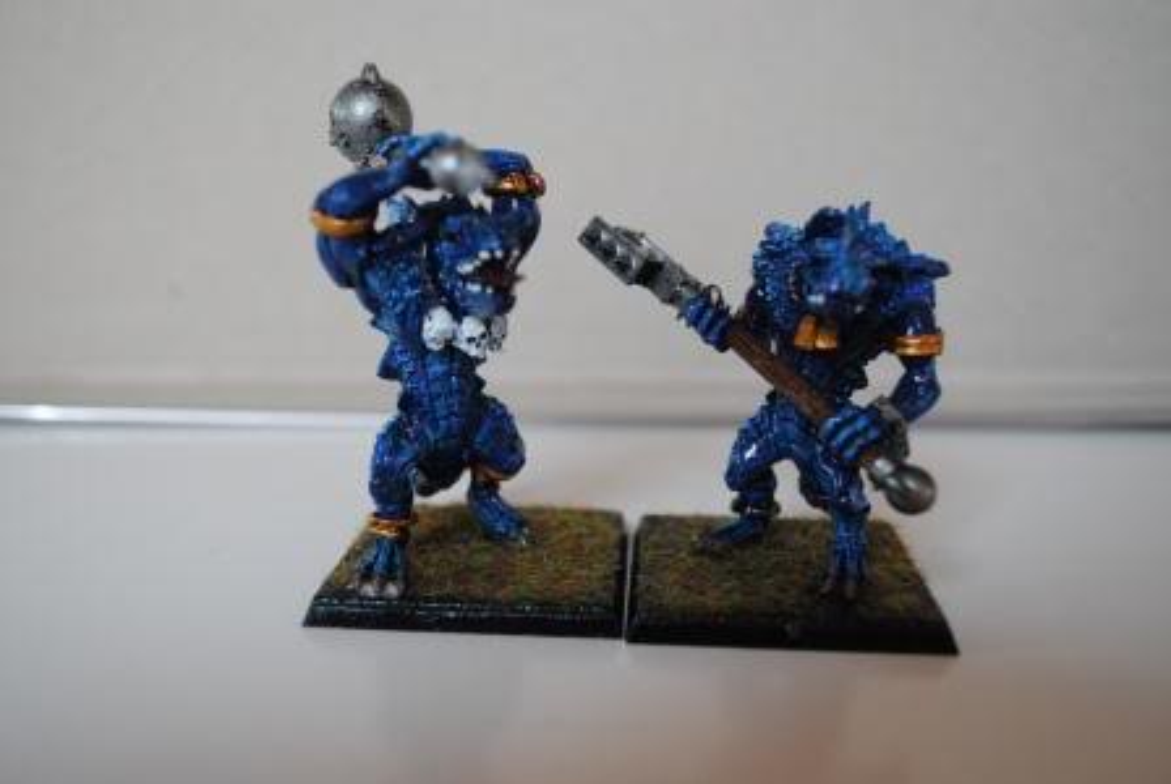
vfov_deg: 37.0
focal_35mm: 36
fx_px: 1173
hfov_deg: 53.1
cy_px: 392
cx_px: 586
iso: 200
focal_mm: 24
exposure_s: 1/100
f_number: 5
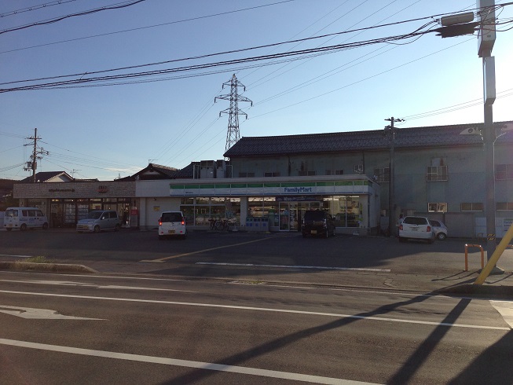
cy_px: 192
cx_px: 256
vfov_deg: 43.0
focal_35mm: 33
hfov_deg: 55.3
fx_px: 489
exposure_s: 1/1748
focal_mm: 4.13
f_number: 2.4
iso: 50
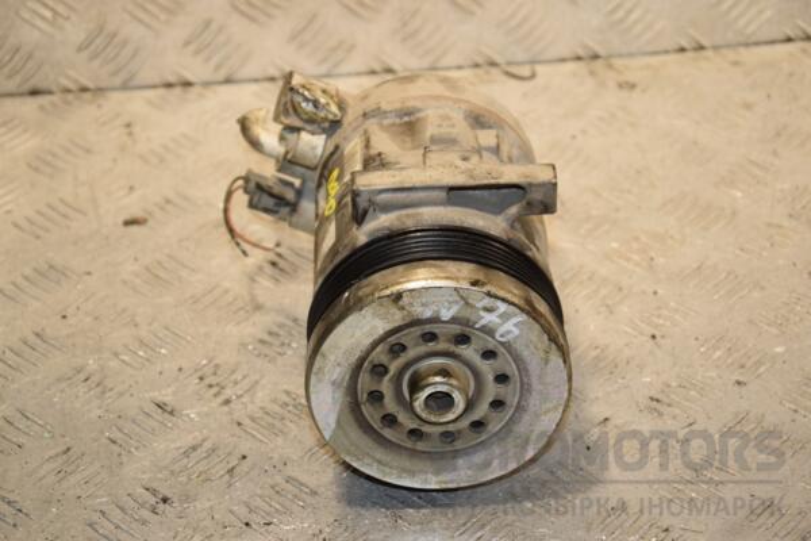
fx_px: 2095
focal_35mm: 93
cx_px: 406
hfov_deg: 21.9
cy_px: 270
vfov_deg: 14.7
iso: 800
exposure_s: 1/200
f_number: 6.3
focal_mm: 62
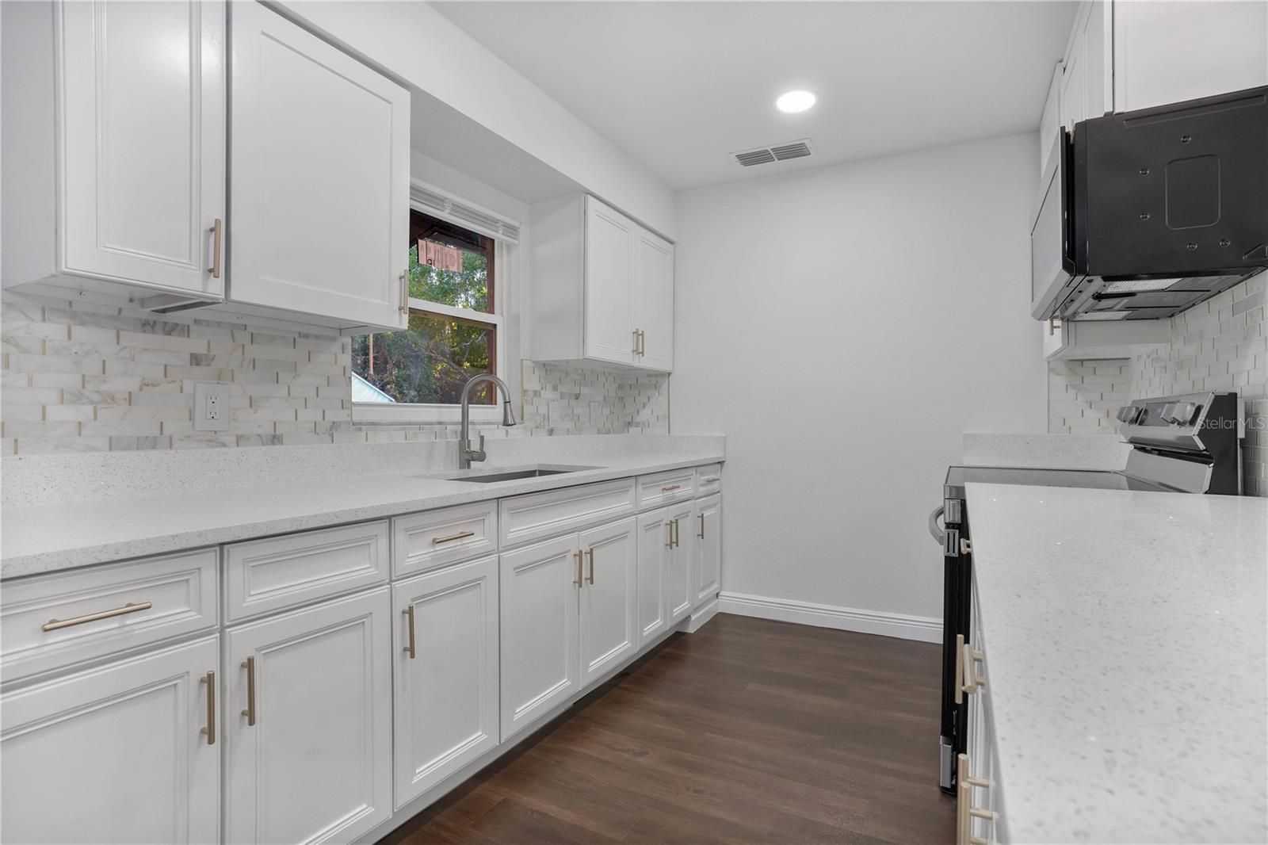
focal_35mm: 16
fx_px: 563
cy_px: 422
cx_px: 634
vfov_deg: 73.7
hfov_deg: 96.7
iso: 10000
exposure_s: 1/30
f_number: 8
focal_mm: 16
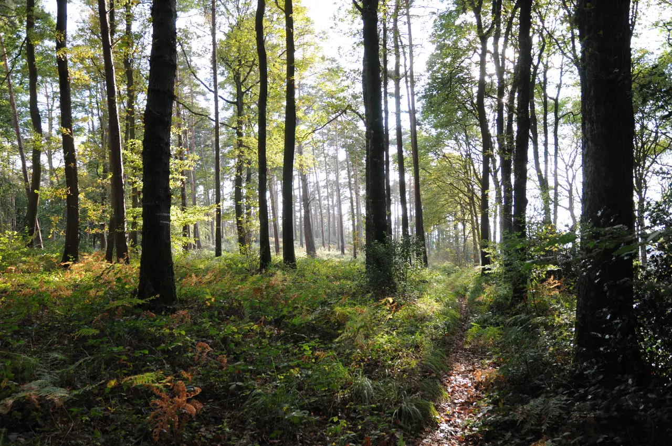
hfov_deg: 62.0
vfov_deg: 43.5
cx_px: 336
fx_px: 559
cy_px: 223
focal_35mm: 30
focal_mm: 20
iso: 500
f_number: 4.5
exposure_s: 1/320
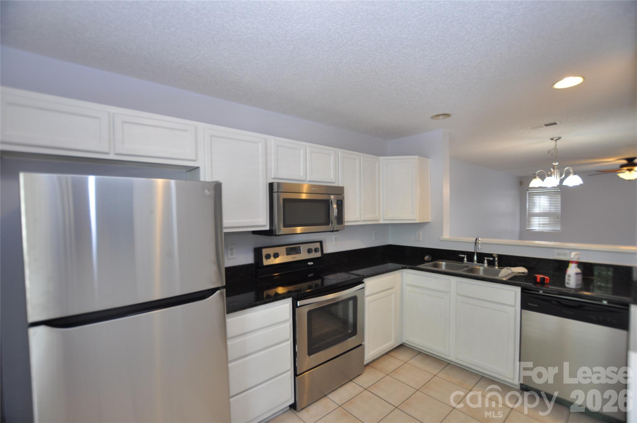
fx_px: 265
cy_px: 212
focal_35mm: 15
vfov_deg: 77.2
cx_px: 318
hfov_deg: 100.5
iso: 400
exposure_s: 1/45
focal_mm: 10
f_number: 3.5
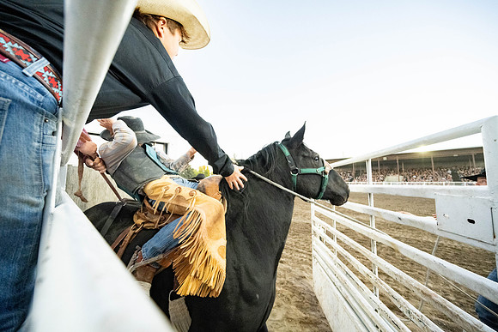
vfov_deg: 81.2
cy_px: 166
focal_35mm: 14
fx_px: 194
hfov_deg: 104.2
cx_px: 249
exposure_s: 1/500
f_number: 4
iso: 5000
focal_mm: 14
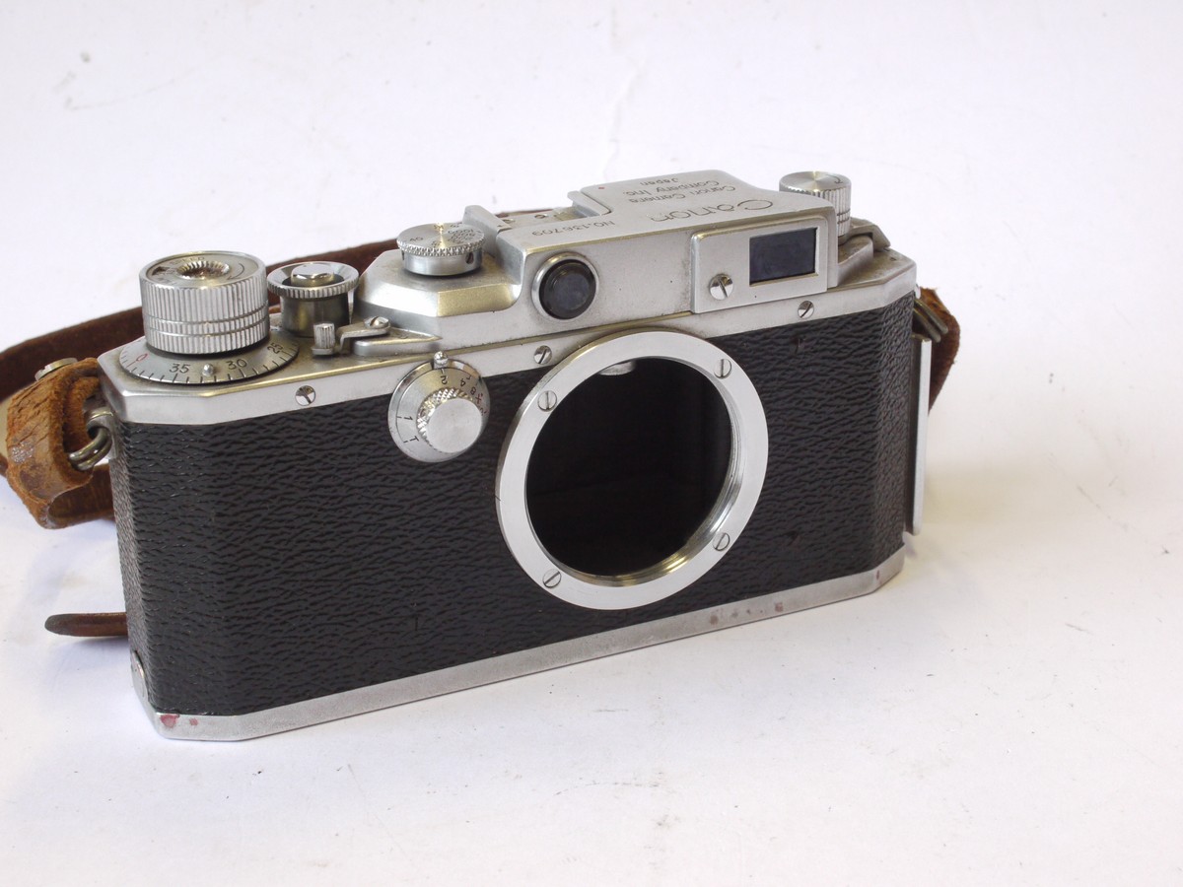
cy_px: 444
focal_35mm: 60
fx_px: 2050
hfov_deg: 32.2
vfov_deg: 24.4
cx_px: 592
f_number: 11
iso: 800
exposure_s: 1/40
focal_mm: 30
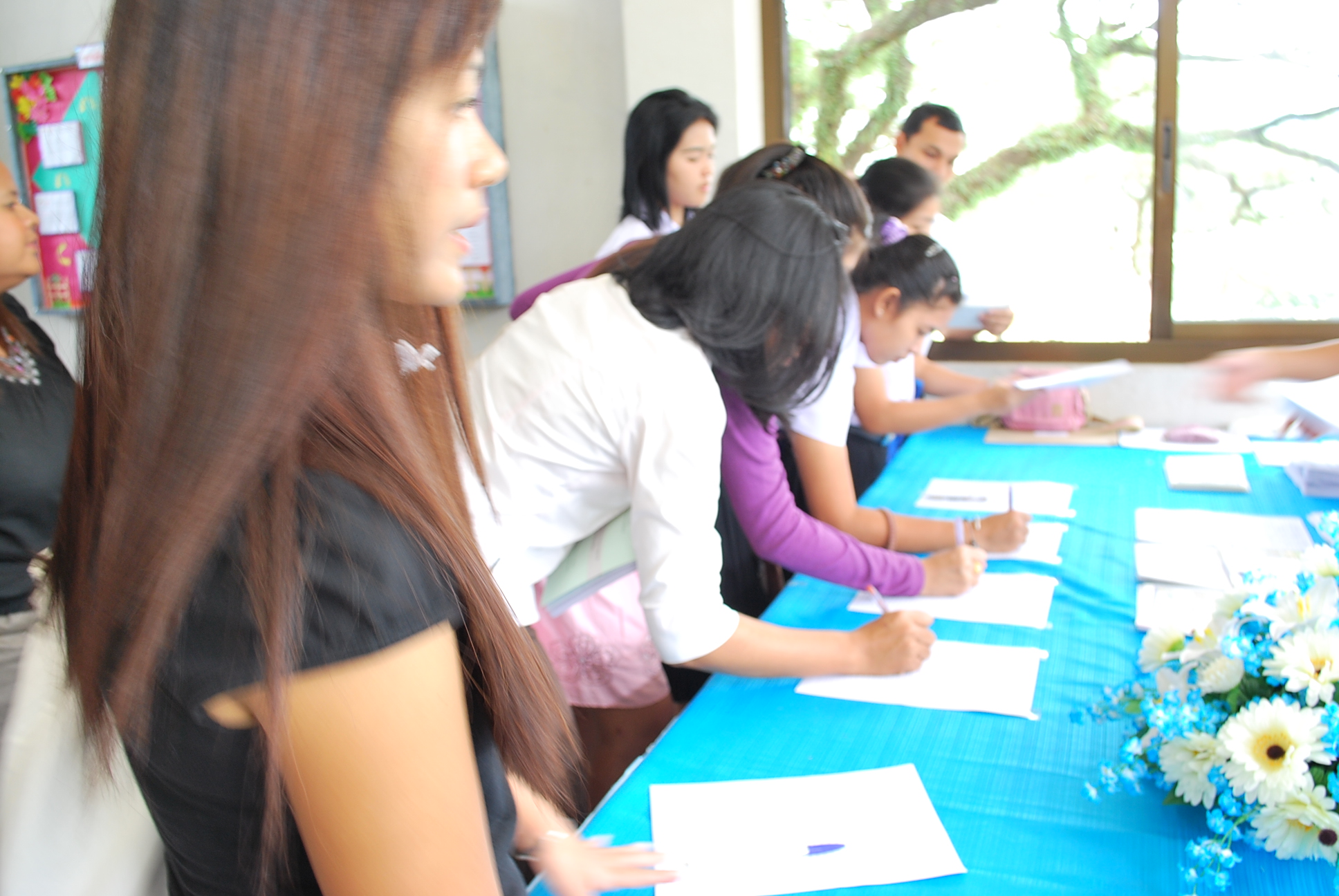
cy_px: 448
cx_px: 670
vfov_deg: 43.7
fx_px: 1117
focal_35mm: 30
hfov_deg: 61.9
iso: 200
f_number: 5.6
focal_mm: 20
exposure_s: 1/15
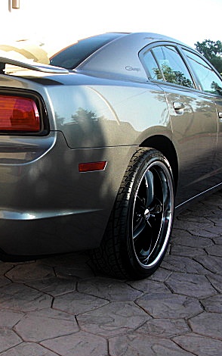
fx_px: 503
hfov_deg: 24.5
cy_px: 180
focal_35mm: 52
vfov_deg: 38.9
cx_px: 42
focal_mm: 6.3
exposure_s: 1/200
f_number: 2.8
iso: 50
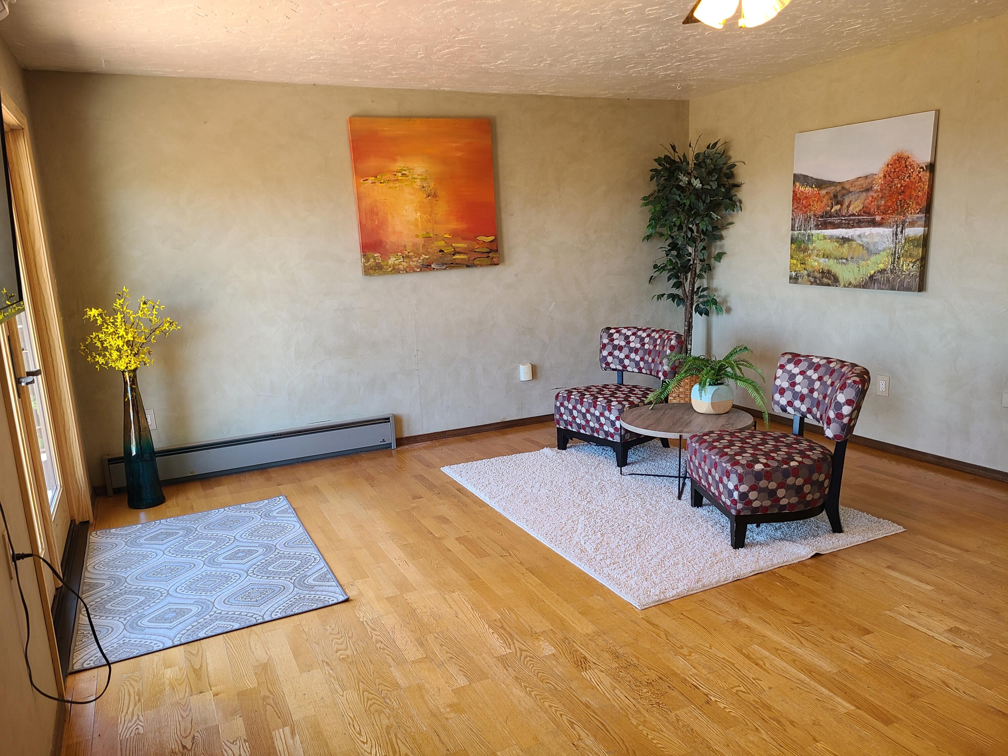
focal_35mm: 26
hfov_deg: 67.3
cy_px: 378
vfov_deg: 53.1
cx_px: 504
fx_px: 757
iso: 64
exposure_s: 1/60
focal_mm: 5.4
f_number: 1.8
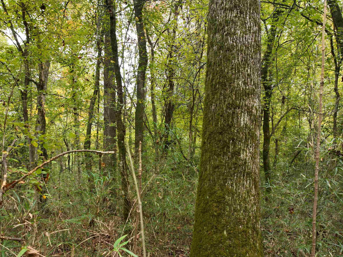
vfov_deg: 44.9
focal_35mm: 31
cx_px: 138
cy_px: 164
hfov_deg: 57.9
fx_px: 307
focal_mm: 12.29
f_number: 2.8
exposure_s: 1/30
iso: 100
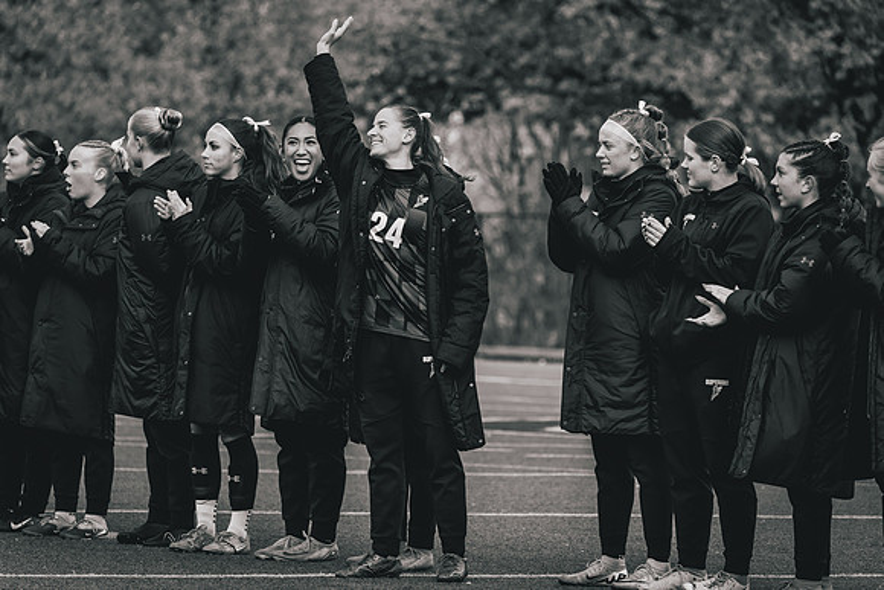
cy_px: 295
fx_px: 6324
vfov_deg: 5.3
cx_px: 442
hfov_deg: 8.0
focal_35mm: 257
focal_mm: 250
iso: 800
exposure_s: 1/1000
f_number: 6.3
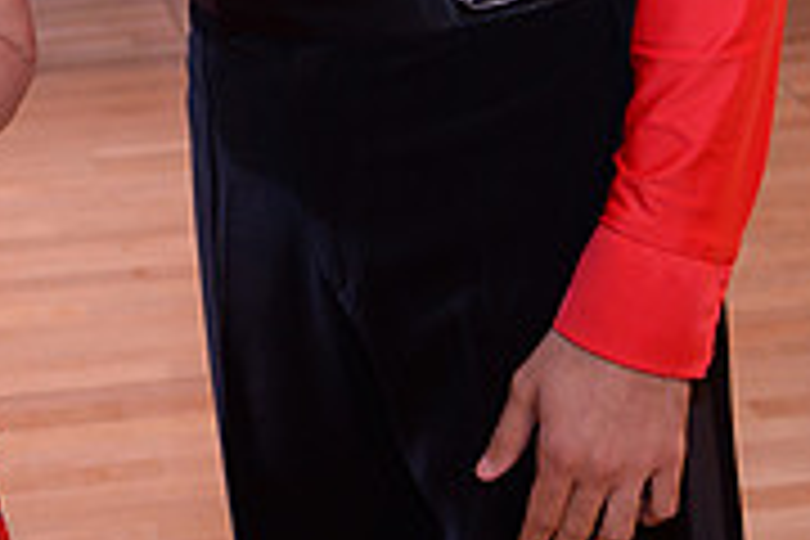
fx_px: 2745
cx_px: 52
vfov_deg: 10.8
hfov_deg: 16.5
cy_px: -288
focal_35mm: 122
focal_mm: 38
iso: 1250
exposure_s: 1/250
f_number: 4.5
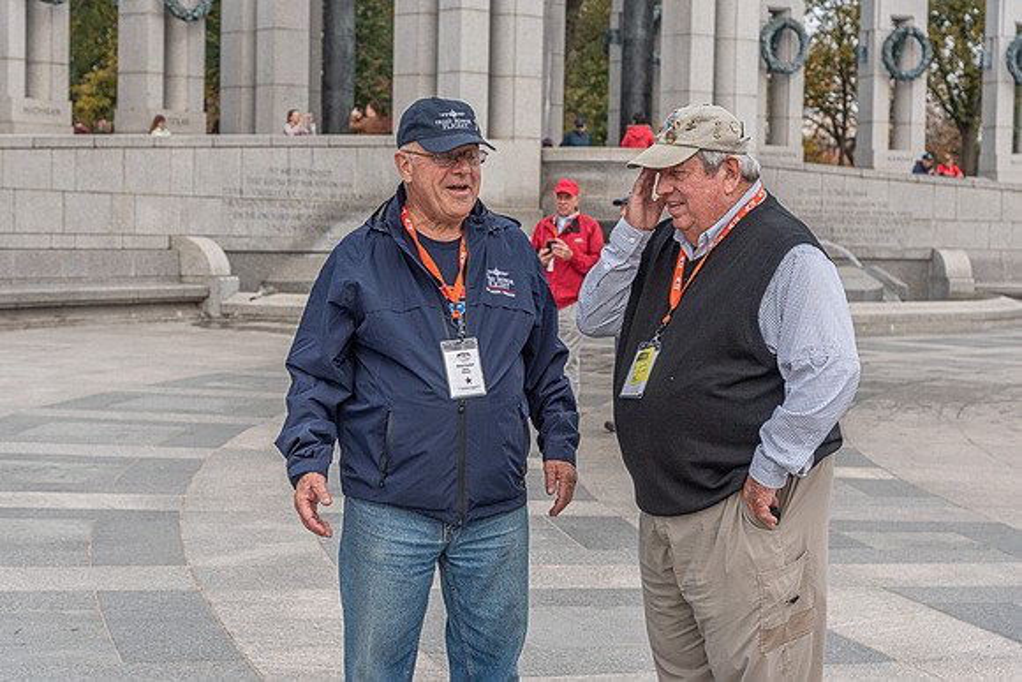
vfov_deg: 19.5
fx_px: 1988
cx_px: 511
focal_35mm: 70
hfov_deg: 28.8
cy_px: 341
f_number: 7.1
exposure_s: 1/800
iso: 500
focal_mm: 70
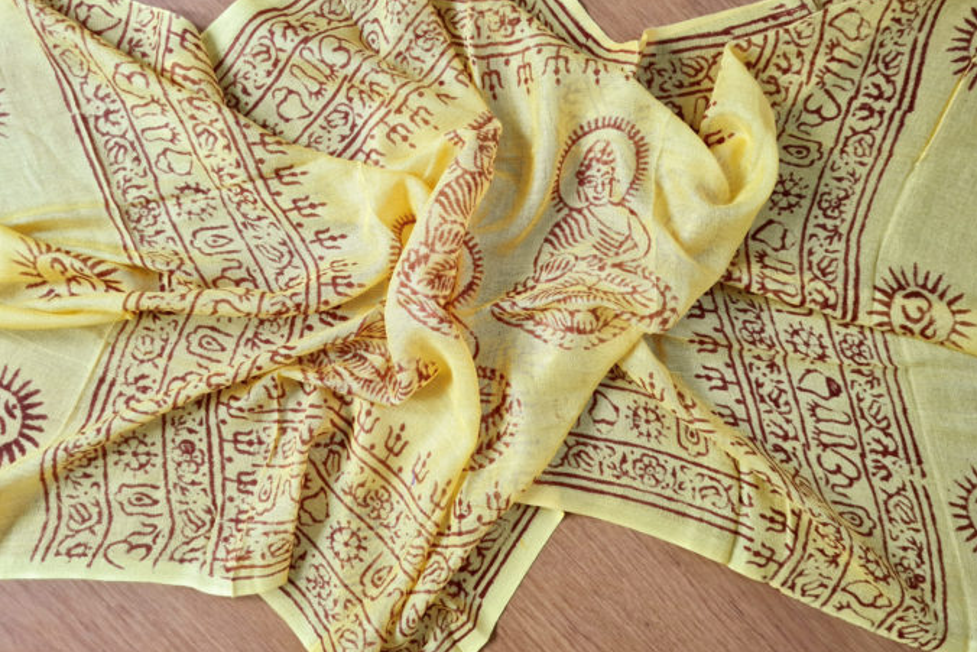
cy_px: 283
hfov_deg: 65.5
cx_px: 483
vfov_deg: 46.3
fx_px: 760
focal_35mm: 28
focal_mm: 5.4
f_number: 1.8
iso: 160
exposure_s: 1/120
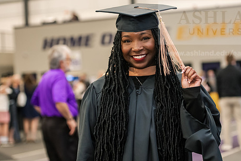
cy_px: 64
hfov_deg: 20.2
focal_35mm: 101
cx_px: 142
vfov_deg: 13.6
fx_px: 677
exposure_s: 1/200
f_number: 3.2
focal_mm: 80
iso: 3200
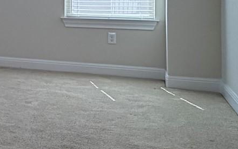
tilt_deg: +2.1
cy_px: -18
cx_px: -109
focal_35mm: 69
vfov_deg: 18.1
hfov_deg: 24.1
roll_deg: +0.1
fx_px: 448
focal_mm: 2.22
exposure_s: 1/120
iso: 80
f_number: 2.2
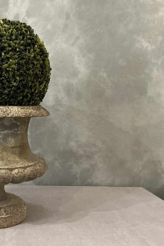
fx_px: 267
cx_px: 5
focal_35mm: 39
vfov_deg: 49.6
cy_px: 123
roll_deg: -0.1
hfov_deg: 31.9
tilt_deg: -5.9
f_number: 1.8
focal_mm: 3
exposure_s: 1/33
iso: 200
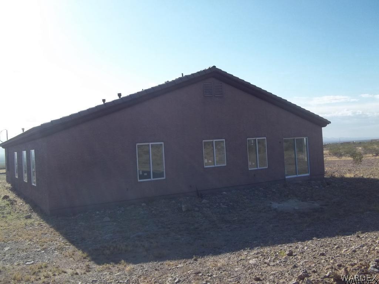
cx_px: 190
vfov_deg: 44.2
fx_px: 350
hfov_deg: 56.8
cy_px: 142
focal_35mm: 32
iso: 64
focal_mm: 5.7
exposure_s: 1/125
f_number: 8.8
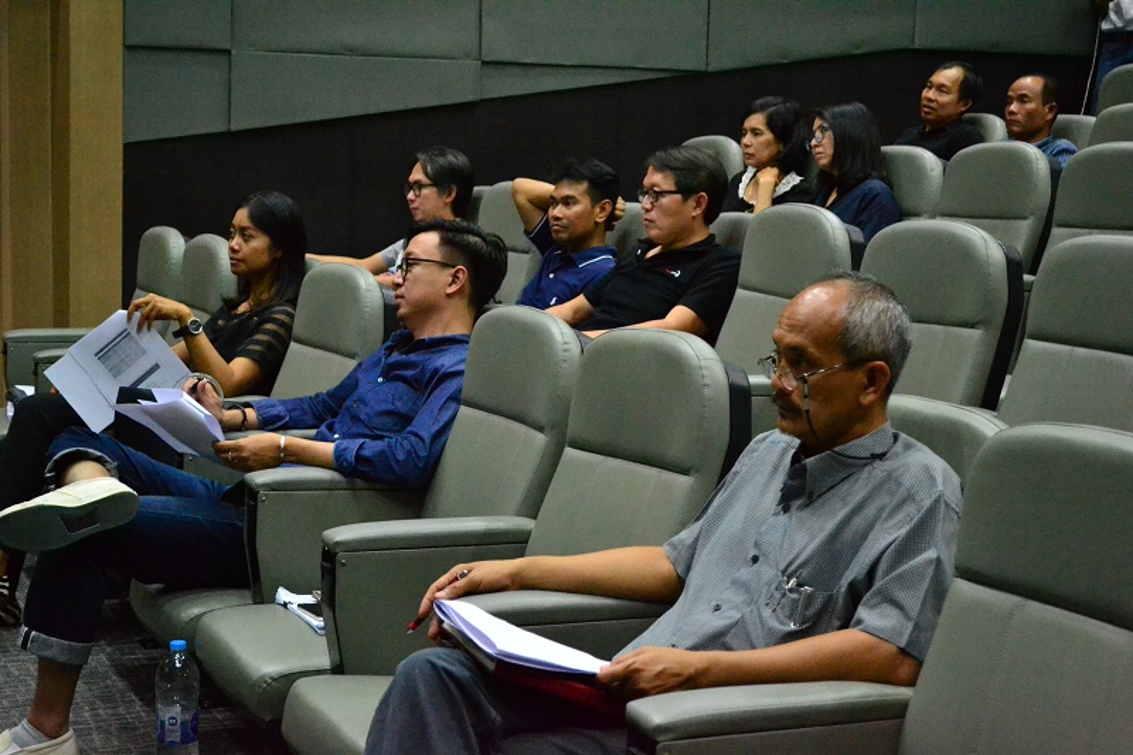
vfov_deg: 21.6
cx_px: 566
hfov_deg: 31.9
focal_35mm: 63
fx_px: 1982
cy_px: 378
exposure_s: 1/60
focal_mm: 42
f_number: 5.3
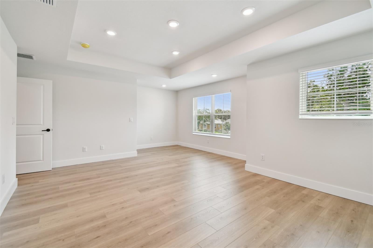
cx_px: 186
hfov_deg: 100.4
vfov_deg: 77.3
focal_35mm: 15
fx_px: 155
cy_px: 124
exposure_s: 1/40
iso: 100
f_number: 7.1
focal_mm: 10
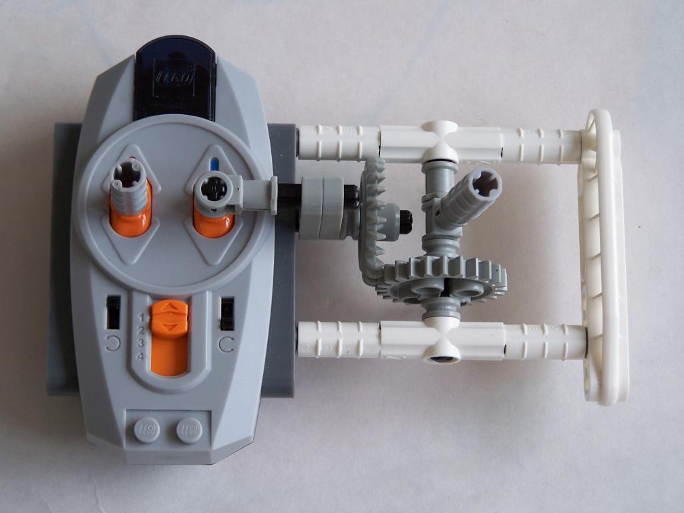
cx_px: 342
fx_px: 2529
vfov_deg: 11.6
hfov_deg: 15.4
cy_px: 256
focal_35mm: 128
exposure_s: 1/90
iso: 80
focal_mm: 21.2
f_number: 3.2
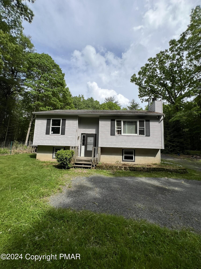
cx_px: 100
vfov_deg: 106.2
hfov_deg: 89.9
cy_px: 134
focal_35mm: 13
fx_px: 101
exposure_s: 1/1647
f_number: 1.8
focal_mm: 1.57
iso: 32
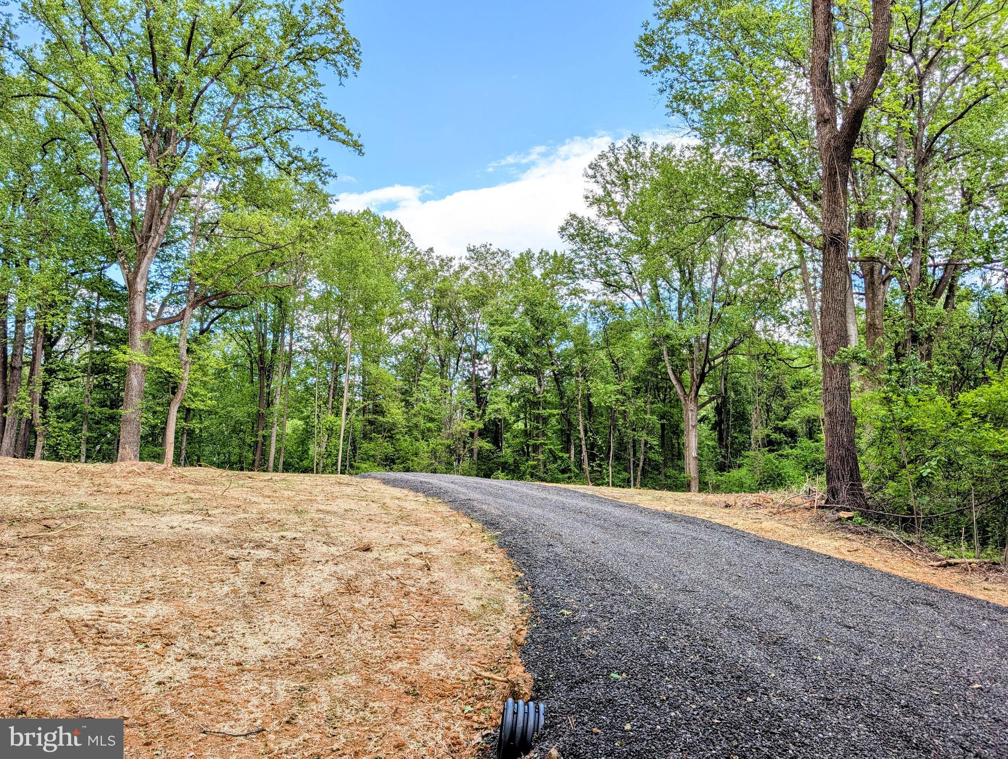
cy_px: 380
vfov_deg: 56.9
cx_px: 504
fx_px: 700
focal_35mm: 24
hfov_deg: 71.5
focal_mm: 6.9
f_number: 1.68
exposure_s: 1/445
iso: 22
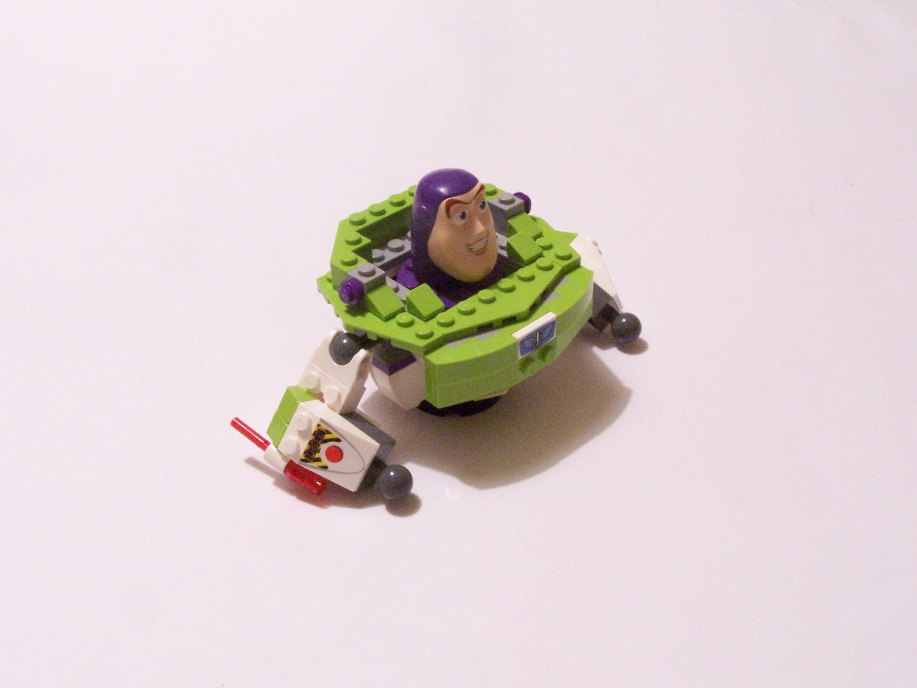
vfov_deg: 30.3
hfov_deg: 39.7
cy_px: 344
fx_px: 1272
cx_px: 458
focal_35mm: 48
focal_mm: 8
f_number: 8
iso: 400
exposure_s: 1/4
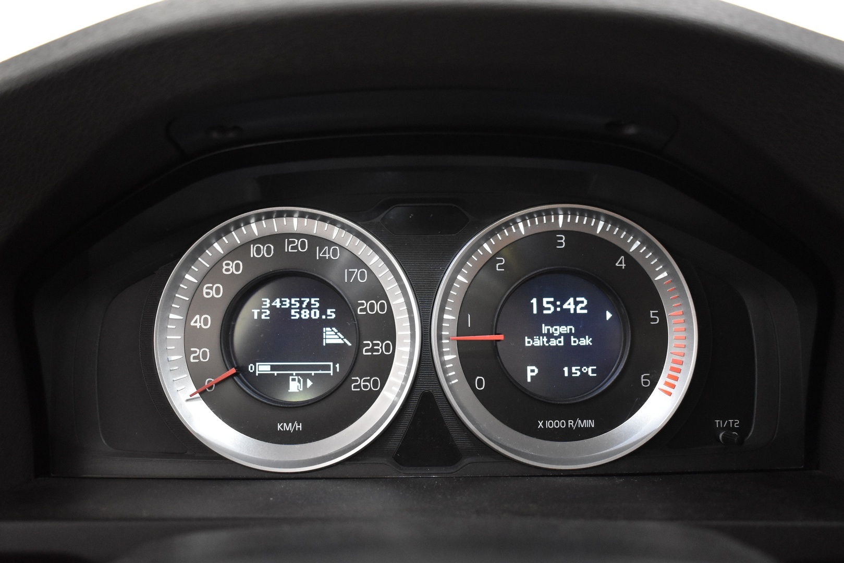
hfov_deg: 53.1
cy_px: 282
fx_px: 844
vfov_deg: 36.9
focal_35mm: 36
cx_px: 422
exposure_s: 1/30
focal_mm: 24
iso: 3200
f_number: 3.8
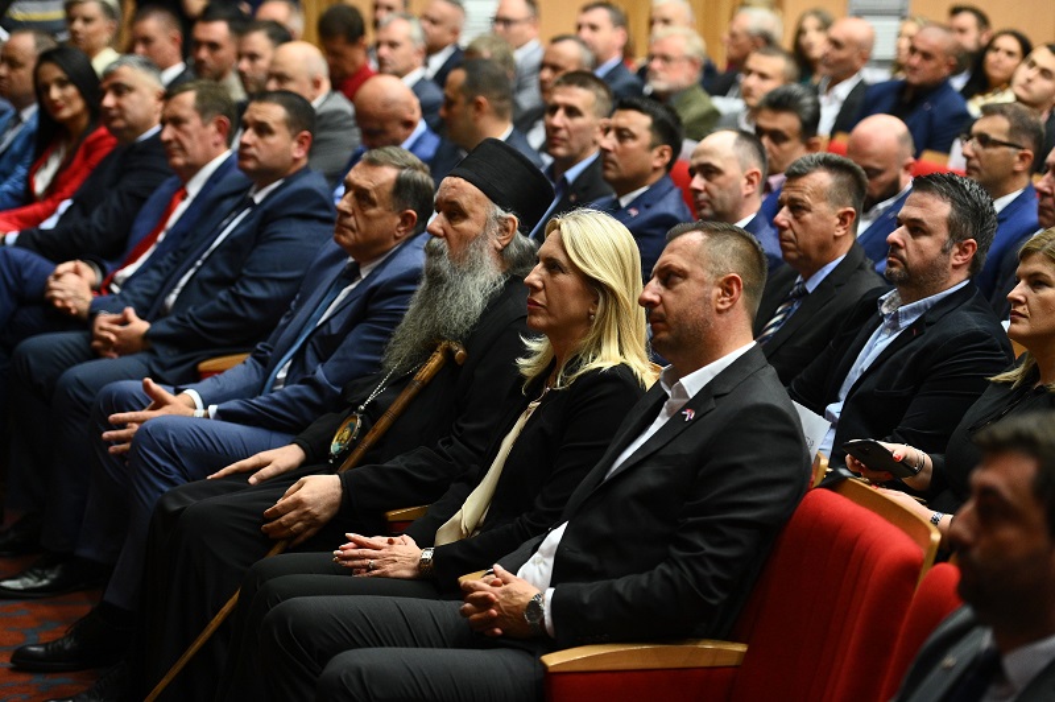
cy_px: 351
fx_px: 2928
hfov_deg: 20.4
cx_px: 528
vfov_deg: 13.7
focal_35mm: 100
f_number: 2.8
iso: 4000
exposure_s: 1/200
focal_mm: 100
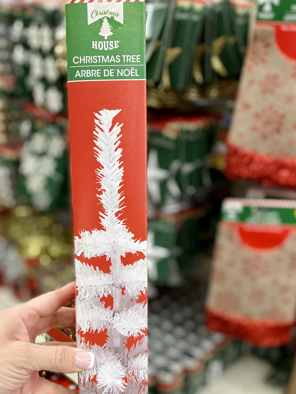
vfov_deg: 49.3
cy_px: 260
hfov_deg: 38.5
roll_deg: +3.0
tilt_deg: -29.1
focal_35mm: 37
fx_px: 422
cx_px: 121
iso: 125
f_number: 1.8
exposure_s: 1/60
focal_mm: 4.25
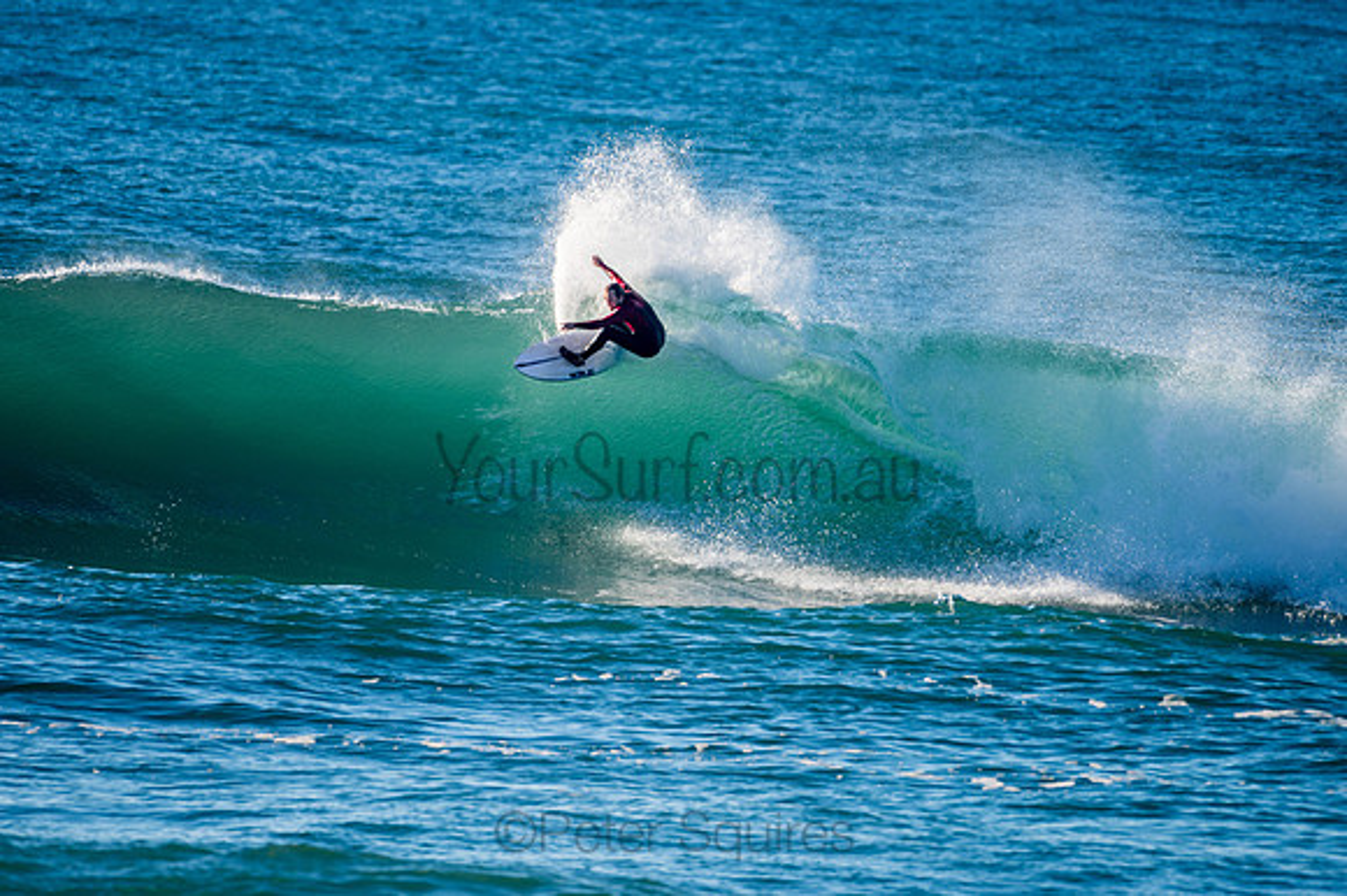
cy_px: 448
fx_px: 22913
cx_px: 674
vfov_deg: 2.2
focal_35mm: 613
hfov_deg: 3.4
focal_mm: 500
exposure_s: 1/320
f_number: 5.6
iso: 64
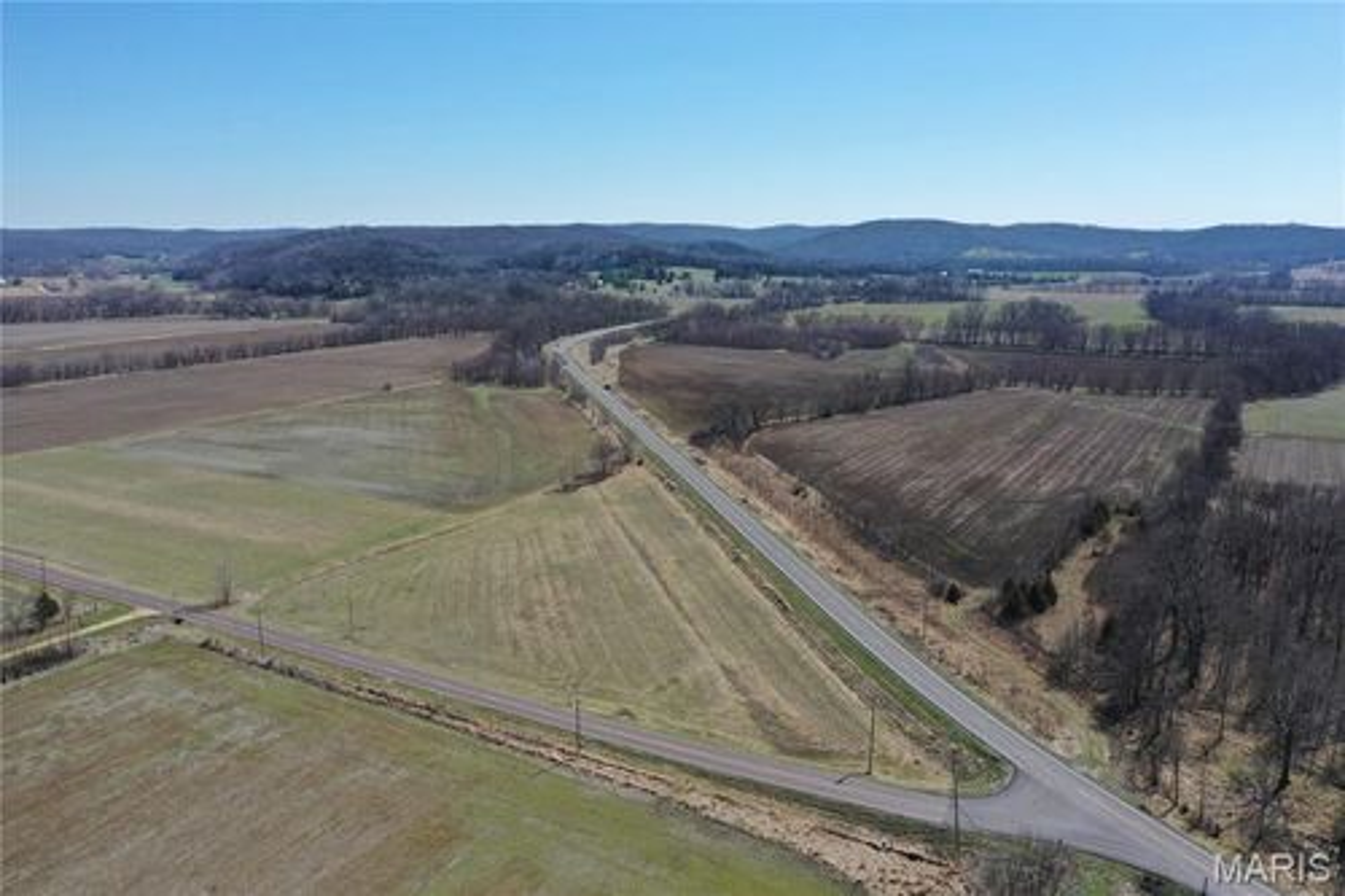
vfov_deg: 46.4
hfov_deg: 65.5
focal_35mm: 28
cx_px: 672
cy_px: 448
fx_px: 1046
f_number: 5
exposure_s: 1/640
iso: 100
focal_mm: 10.26
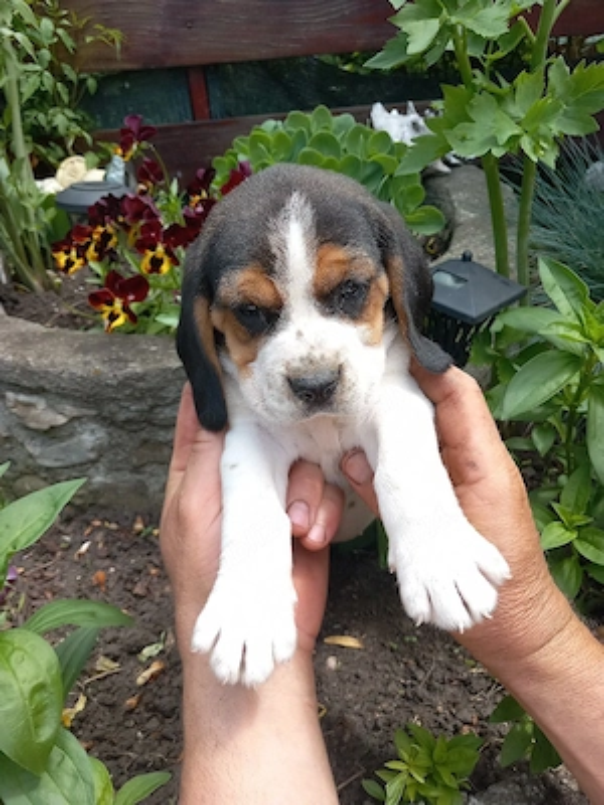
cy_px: 402
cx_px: 302
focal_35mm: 27
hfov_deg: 51.4
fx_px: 628
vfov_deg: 65.3
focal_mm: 4
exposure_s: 1/114
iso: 20
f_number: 1.8
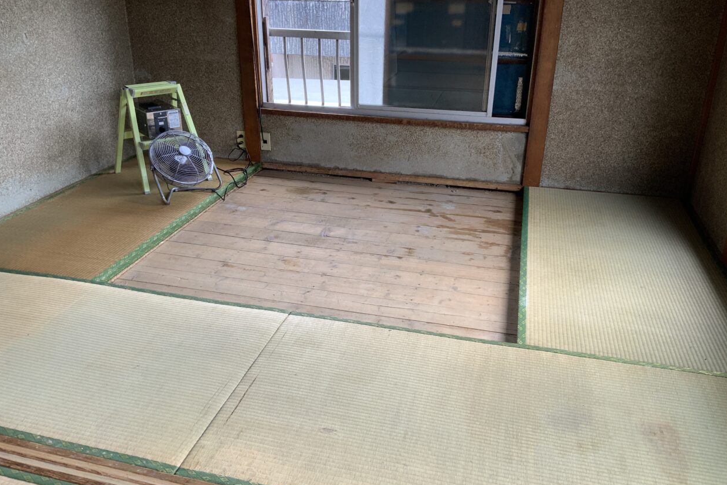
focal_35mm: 31
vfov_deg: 42.3
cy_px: 230
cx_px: 361
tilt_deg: -23.5
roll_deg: +1.3
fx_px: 626
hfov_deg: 60.3
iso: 32
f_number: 1.8
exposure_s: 1/120
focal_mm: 3
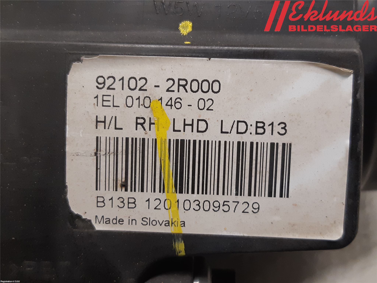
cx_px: 188
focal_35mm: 26
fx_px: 283
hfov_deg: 67.3
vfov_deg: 53.1
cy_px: 142
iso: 125
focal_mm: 3.93
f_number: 1.7
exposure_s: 1/50
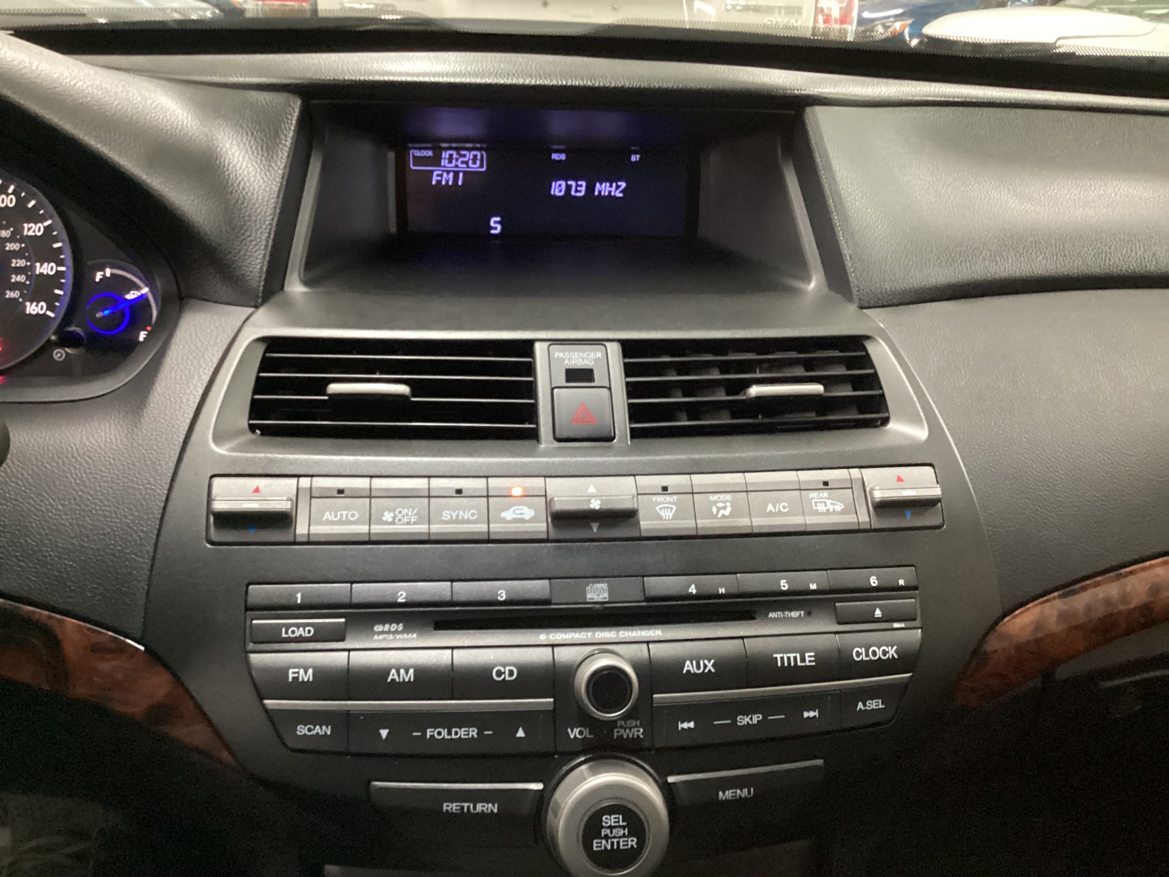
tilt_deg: -24.1
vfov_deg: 45.4
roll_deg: -3.4
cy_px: 438
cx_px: 584
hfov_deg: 58.4
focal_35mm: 31
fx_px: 1047
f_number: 2.4
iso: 640
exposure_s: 1/30
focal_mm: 3.3
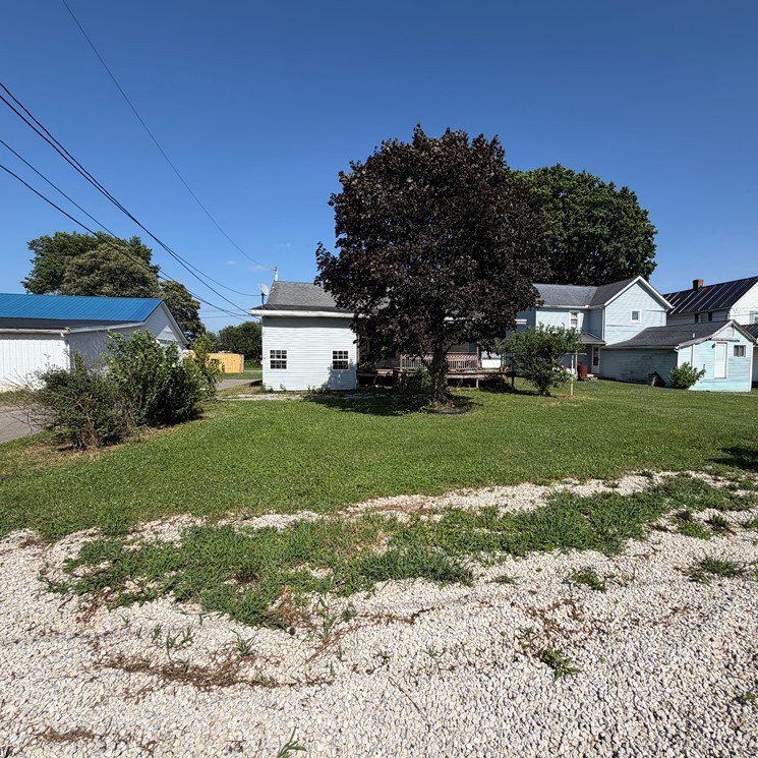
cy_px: 375
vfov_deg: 84.0
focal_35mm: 17
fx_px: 421
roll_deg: -0.1
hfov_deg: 83.6
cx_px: 424
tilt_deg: -2.4
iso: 20
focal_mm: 2.22
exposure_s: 1/955
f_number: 2.2
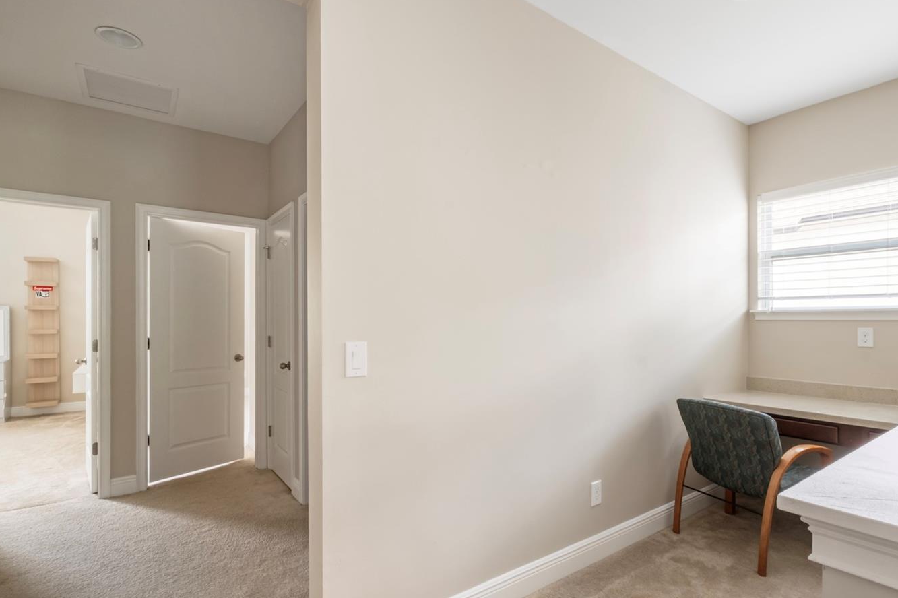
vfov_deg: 67.3
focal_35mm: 18
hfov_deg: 90.0
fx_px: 449
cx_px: 470
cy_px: 312
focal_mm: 10
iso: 320
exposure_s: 3
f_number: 16
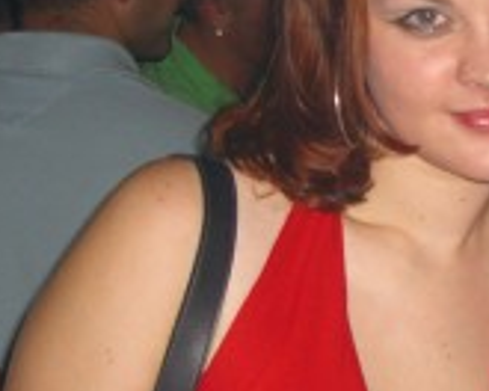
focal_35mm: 135
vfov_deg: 11.4
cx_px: 533
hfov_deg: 14.0
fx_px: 1954
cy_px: 228
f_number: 2.8
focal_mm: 7.9
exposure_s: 1/60
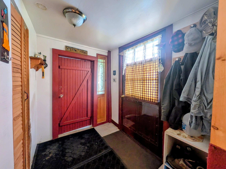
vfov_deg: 94.5
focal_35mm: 12
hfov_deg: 110.5
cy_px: 84
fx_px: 78
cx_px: 113
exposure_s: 1/120
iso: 91
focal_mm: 2.02
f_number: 1.7
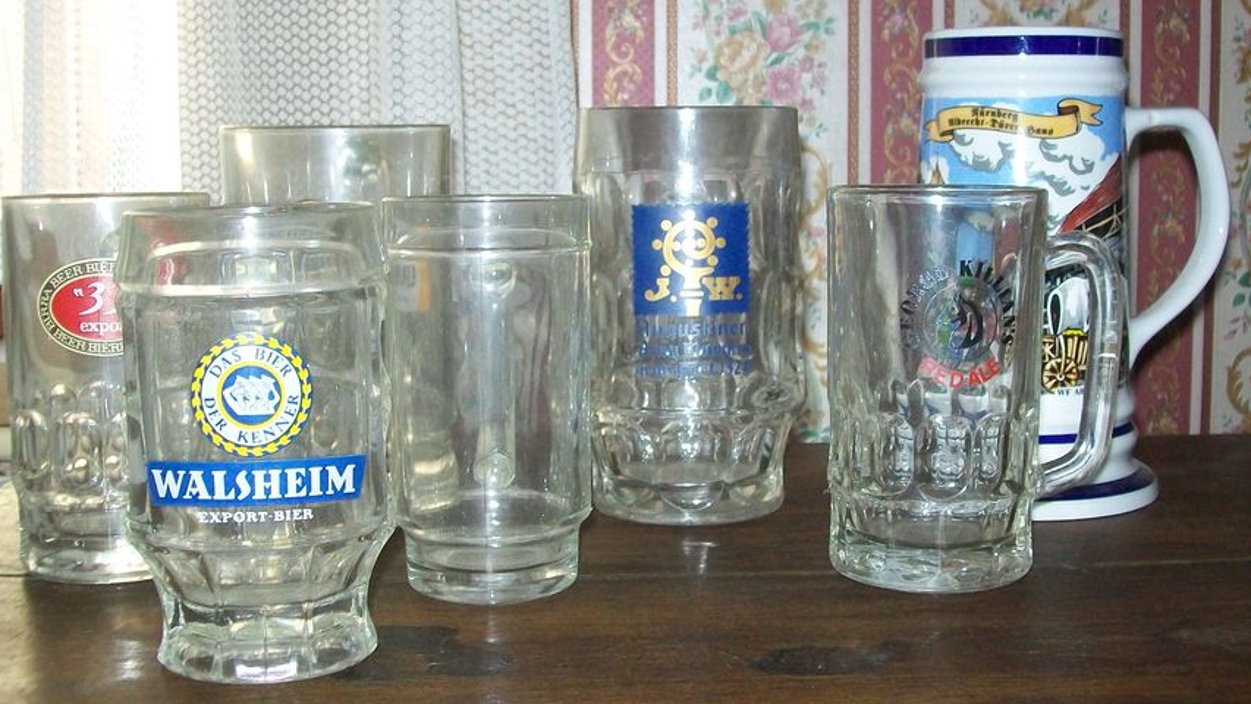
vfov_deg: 26.0
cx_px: 644
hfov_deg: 44.6
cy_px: 311
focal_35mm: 46
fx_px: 1526
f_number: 2.7
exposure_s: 1/60
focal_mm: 6
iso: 160
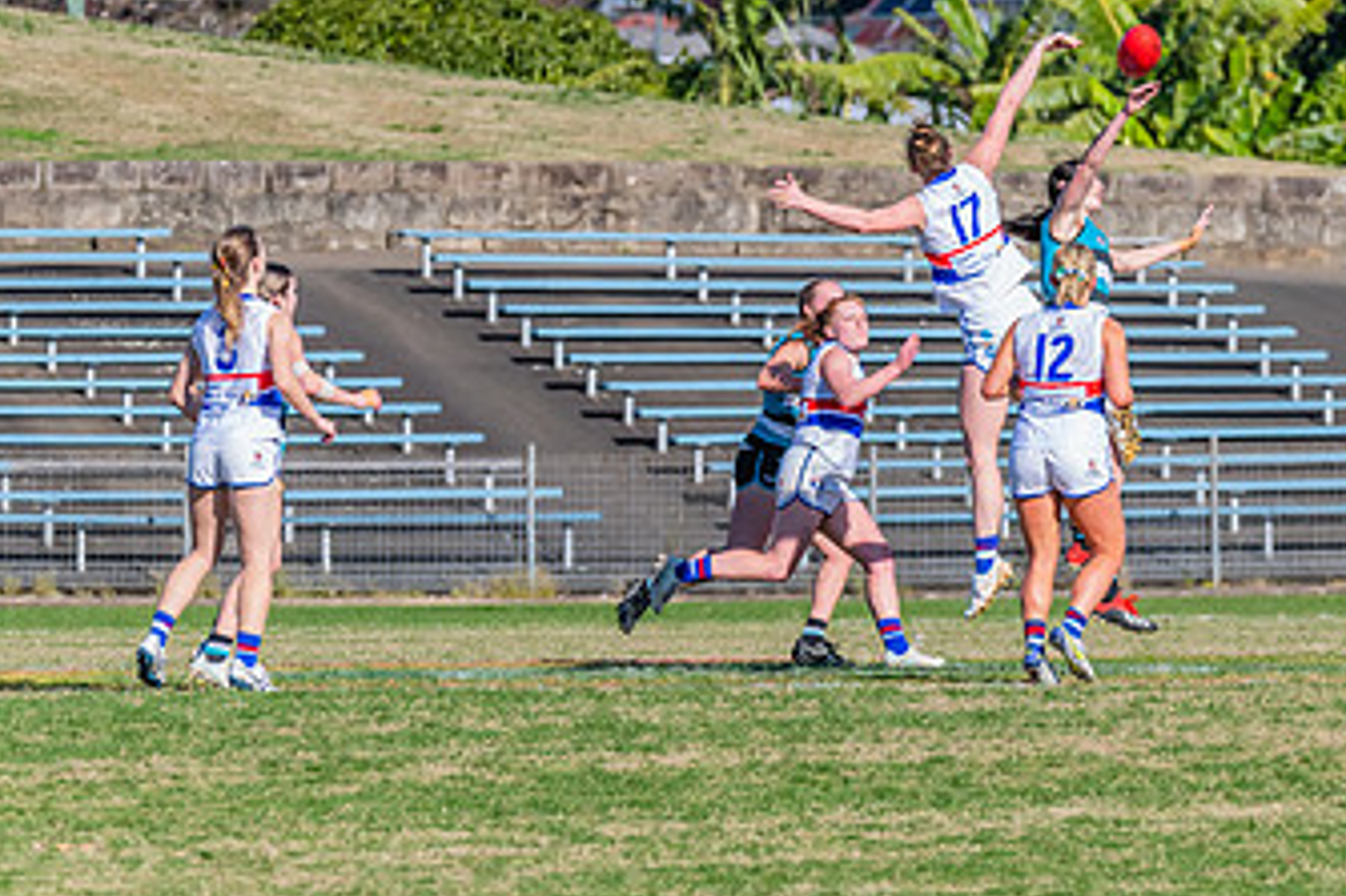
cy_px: 238
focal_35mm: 598
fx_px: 22347
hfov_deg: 3.4
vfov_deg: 2.3
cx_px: 964
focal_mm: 320
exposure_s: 1/1600
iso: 800
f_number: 10
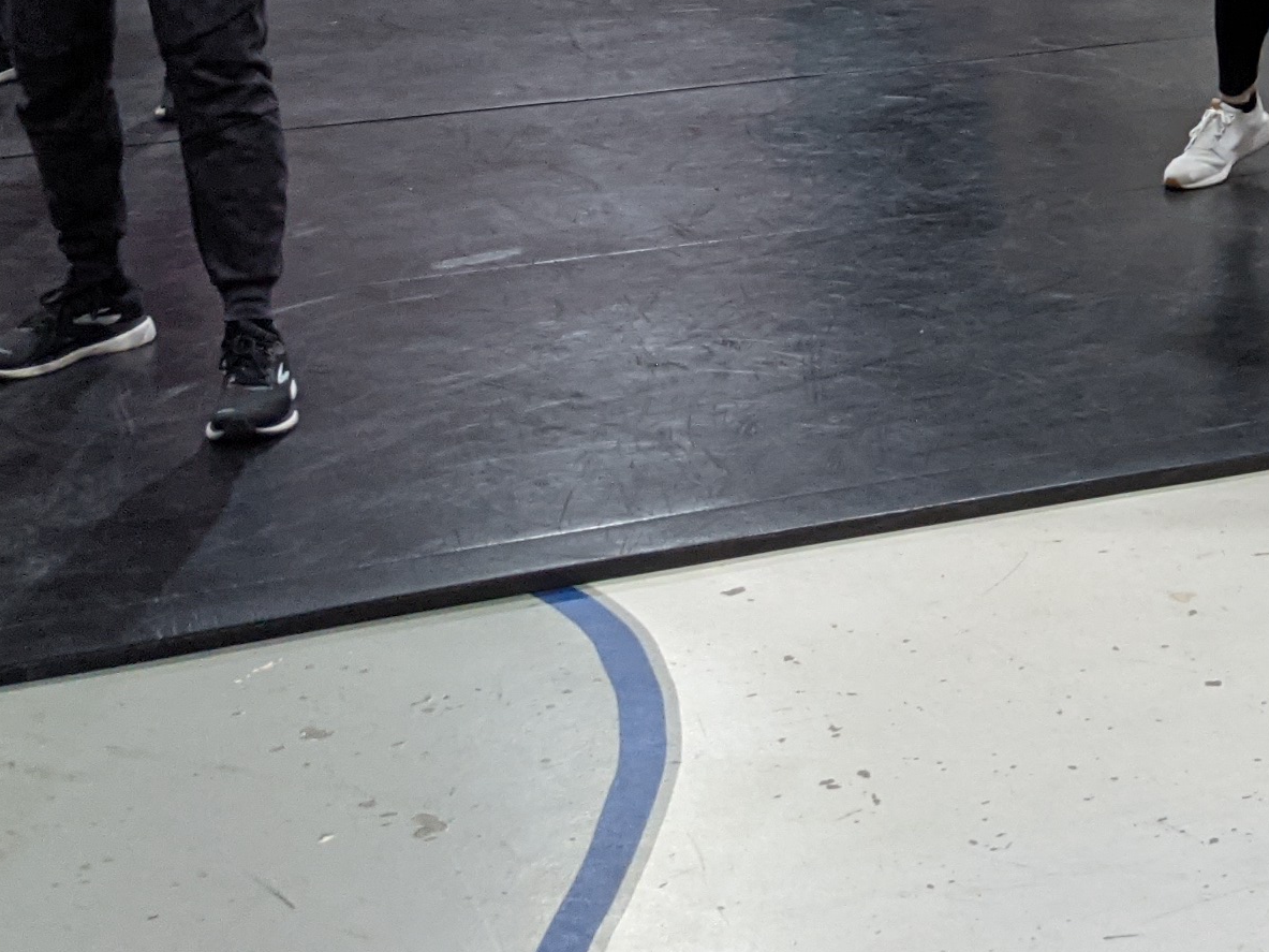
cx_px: 1833
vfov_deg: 14.9
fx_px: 3372
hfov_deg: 19.0
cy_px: -495
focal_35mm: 92
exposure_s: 1/24
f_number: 1.73
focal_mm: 4.38
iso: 114
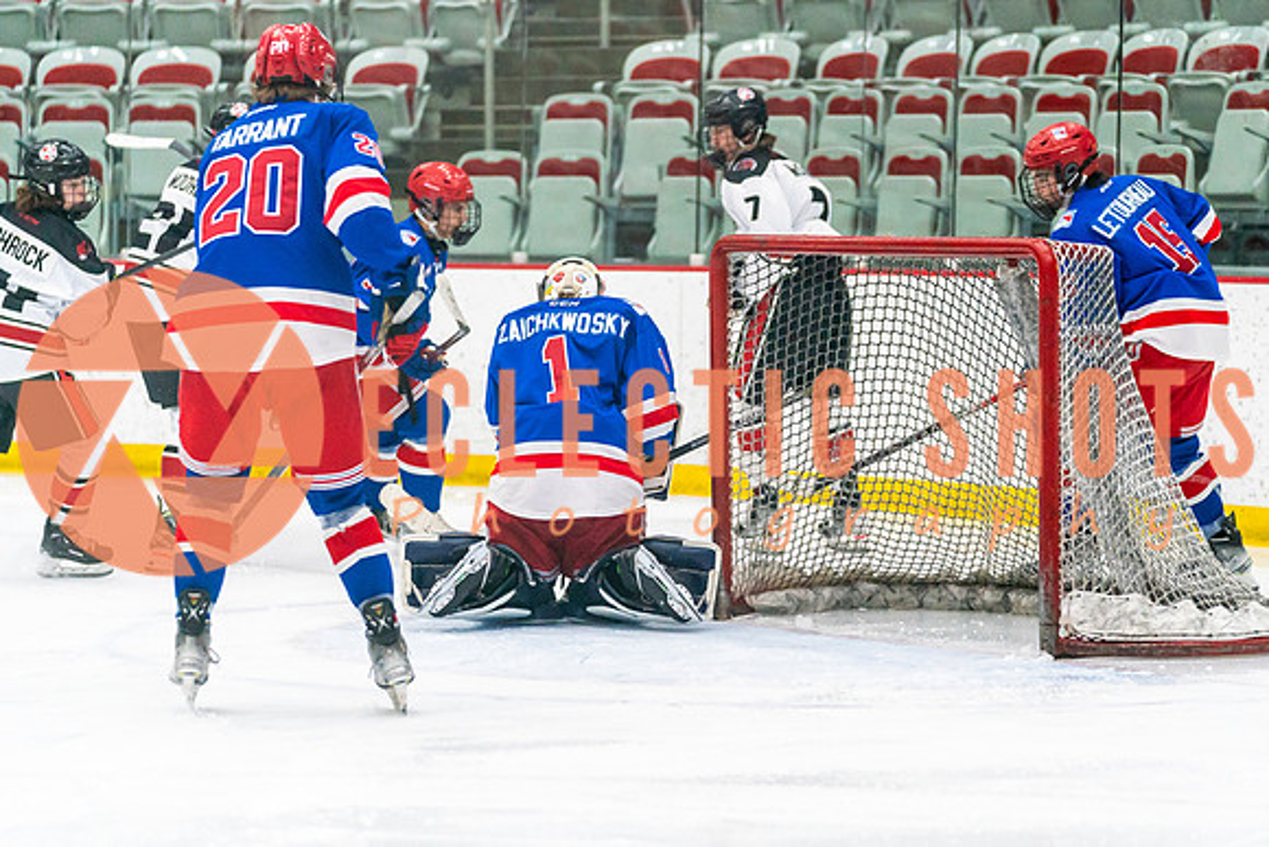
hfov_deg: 12.7
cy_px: 522
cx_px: 705
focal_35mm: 161
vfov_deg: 8.5
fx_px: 5681
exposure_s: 1/1000
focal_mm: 123
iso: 3200
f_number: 2.8
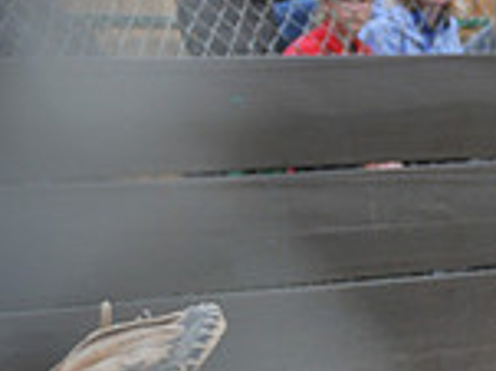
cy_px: 241
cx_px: 946
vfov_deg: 4.8
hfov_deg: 6.2
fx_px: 4438
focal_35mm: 310
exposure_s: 1/250
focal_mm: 56
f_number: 5.6
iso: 200
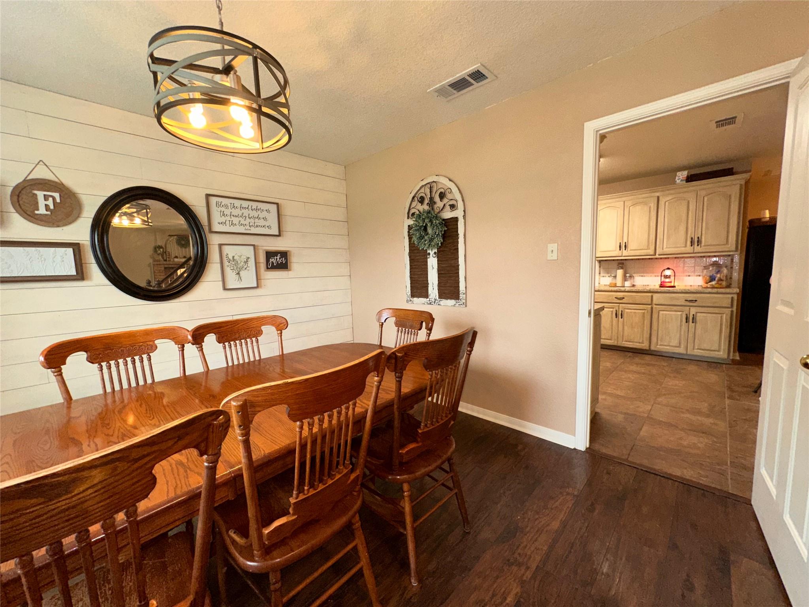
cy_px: 304
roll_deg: +1.3
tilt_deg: -6.0
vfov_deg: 85.7
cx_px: 404
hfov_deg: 102.1
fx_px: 327
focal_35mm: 14
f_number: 2.2
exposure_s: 1/60
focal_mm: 2.22
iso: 100
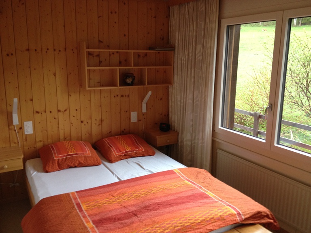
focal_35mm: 35
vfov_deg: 40.7
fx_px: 314
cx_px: 156
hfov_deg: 52.6
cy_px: 116
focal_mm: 4.28
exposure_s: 1/20
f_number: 2.4
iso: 100
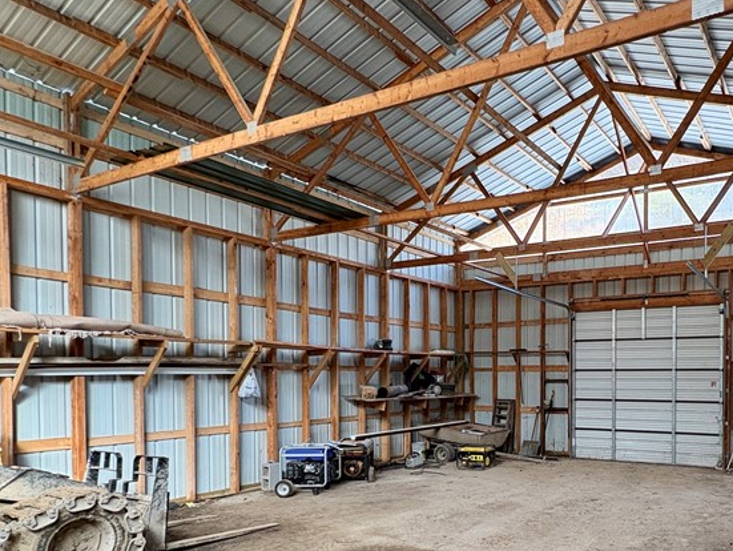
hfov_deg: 63.1
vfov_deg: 51.6
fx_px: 551
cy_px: 387
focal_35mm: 26
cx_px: 556
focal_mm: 2.22
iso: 200
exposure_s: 1/72
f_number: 2.2
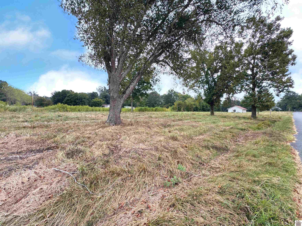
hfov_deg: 102.1
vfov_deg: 85.7
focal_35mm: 14
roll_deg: -1.6
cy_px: 113
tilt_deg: -1.3
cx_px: 151
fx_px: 122
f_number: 2.2
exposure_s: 1/337
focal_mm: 2.22
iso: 40
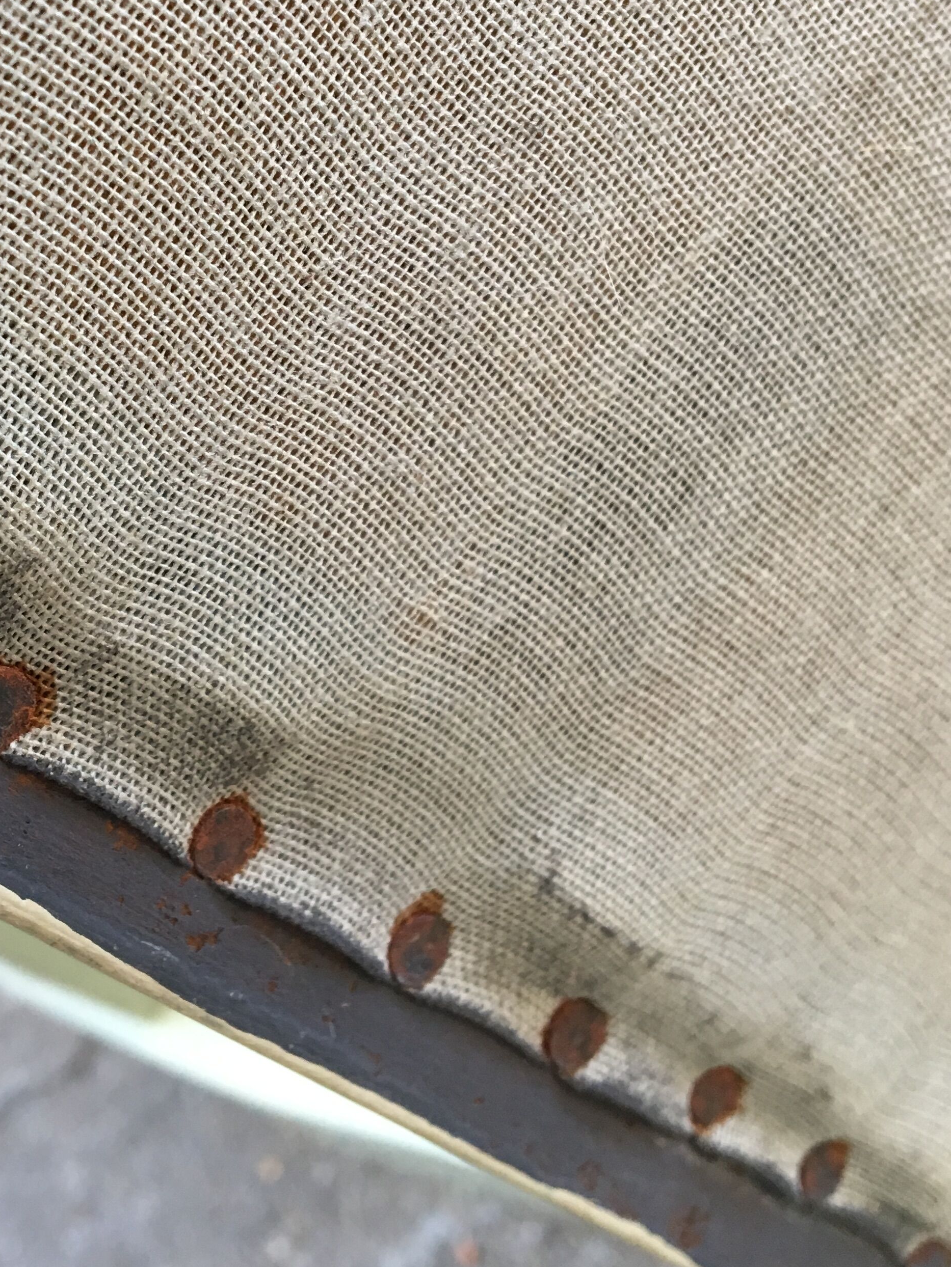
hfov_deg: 30.4
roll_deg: +26.7
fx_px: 1722
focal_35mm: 47
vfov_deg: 39.8
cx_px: 254
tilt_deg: -18.3
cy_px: 388
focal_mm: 4.15
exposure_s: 1/33
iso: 50
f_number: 2.2
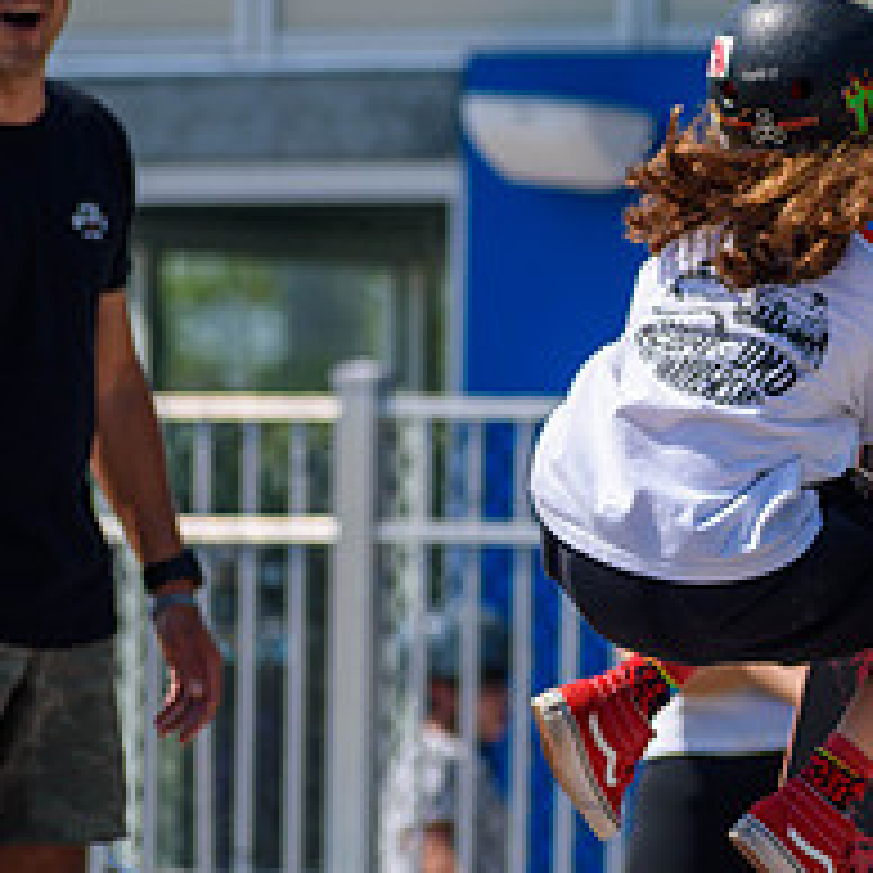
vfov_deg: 2.4
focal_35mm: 740
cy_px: 351
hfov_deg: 2.4
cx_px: 639
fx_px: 21114
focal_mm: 250
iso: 280
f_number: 6
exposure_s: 1/2000
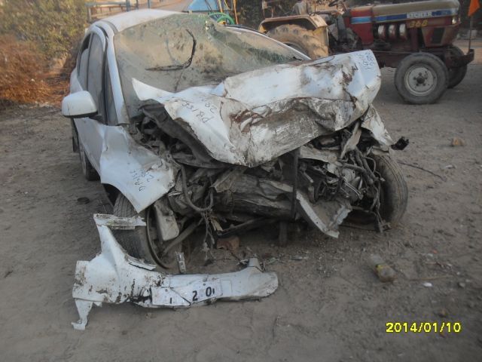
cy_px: 181
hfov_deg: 49.0
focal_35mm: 38
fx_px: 529
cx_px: 241
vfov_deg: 37.7
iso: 80
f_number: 2.8
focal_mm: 6.3
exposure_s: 1/250
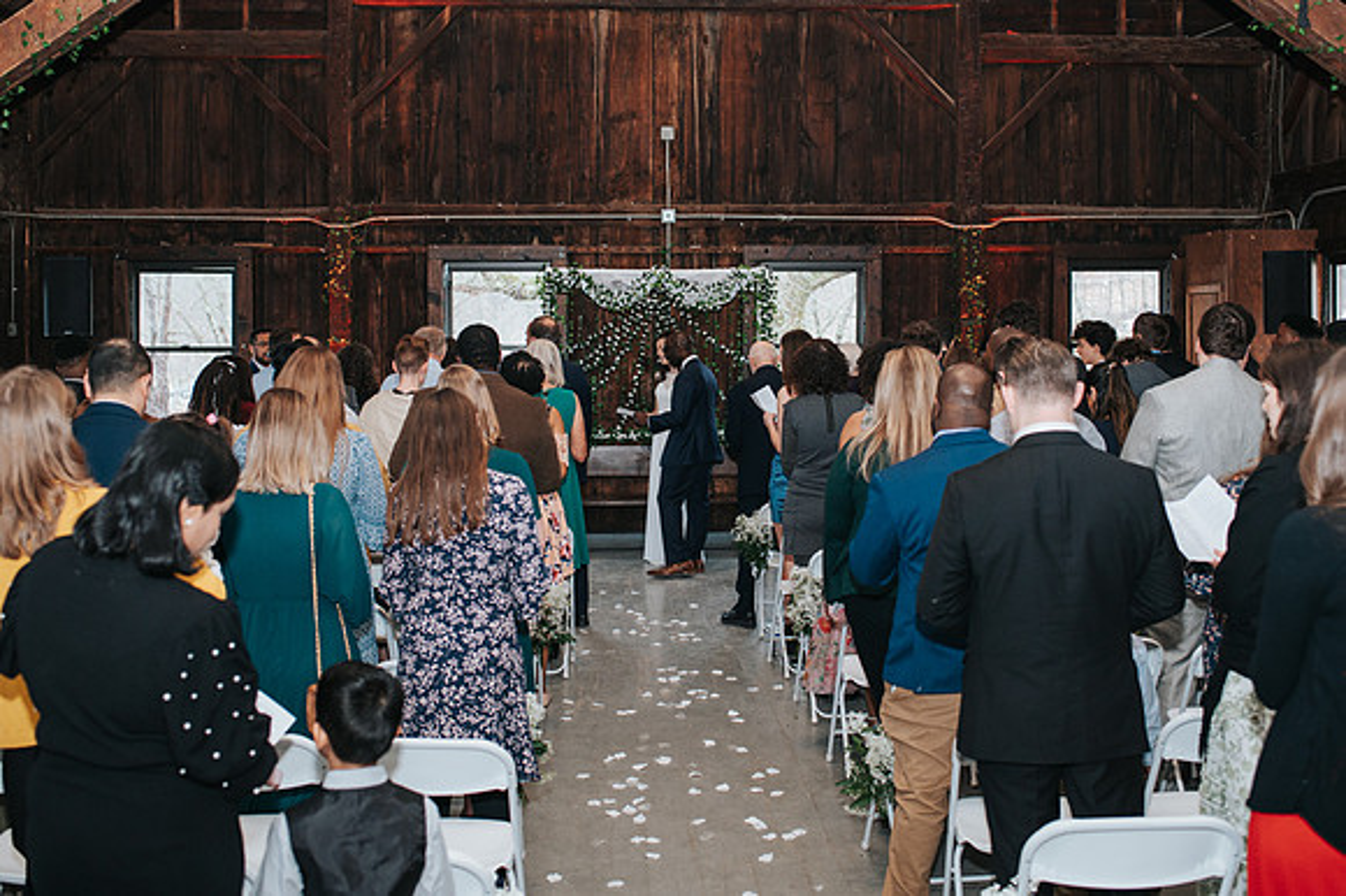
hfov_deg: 46.6
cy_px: 376
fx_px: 1563
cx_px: 682
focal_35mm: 42
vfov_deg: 31.9
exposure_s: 1/160
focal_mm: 35
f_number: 2.8
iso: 1000
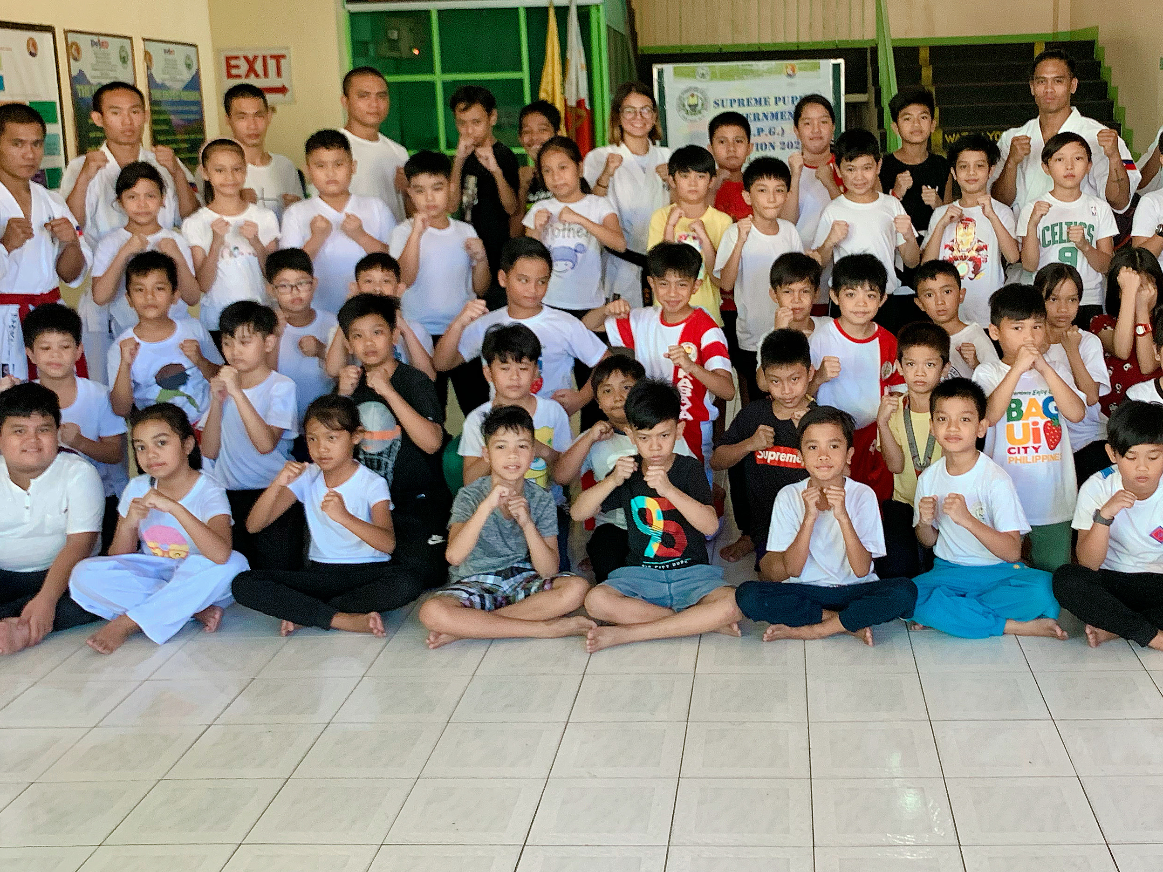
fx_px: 1411
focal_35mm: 42
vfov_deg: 34.3
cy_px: 367
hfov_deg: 44.4
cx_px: 735
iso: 200
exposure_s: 1/60
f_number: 1.8
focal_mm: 4.25
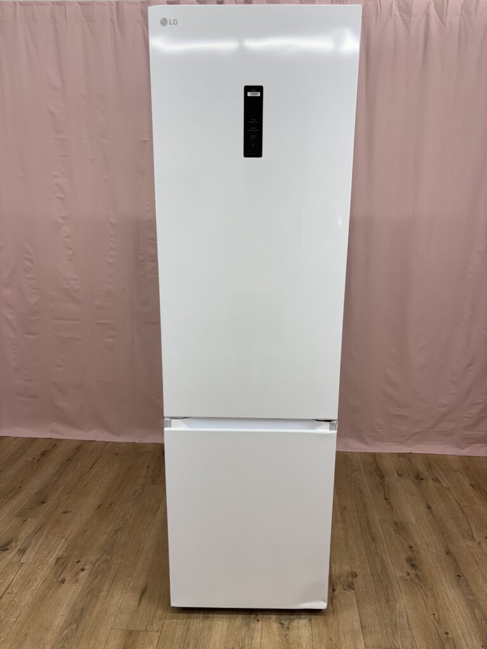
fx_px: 488
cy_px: 324
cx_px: 244
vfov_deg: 67.3
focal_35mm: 26
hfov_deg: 53.1
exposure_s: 1/100
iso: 40
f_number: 1.6
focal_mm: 5.96
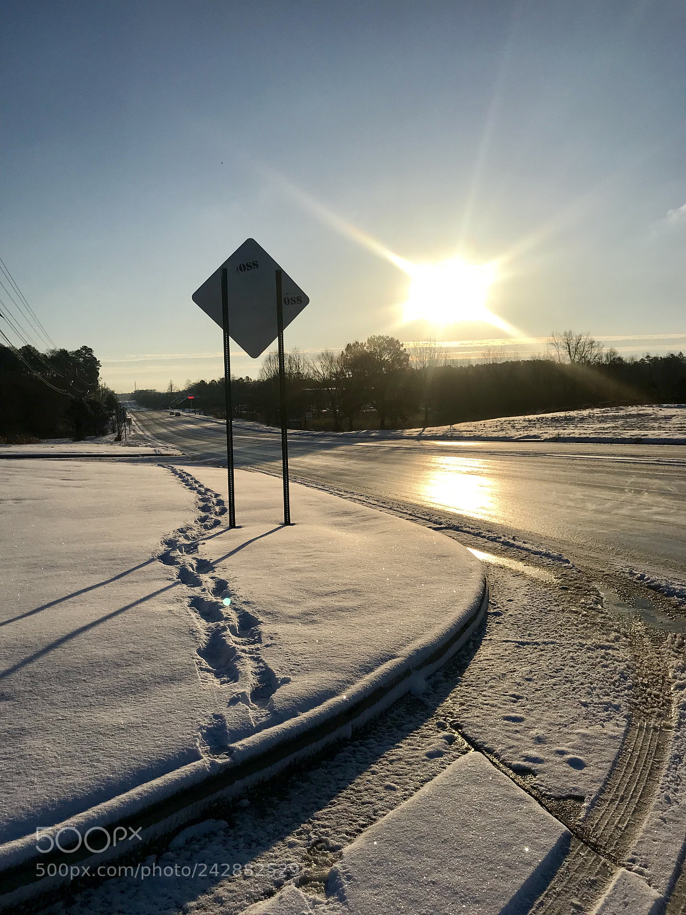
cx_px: 343
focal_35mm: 28
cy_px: 458
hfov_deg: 49.7
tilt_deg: -3.0
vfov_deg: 63.4
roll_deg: +2.1
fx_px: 740
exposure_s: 1/8772
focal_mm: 3.99
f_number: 1.8
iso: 25
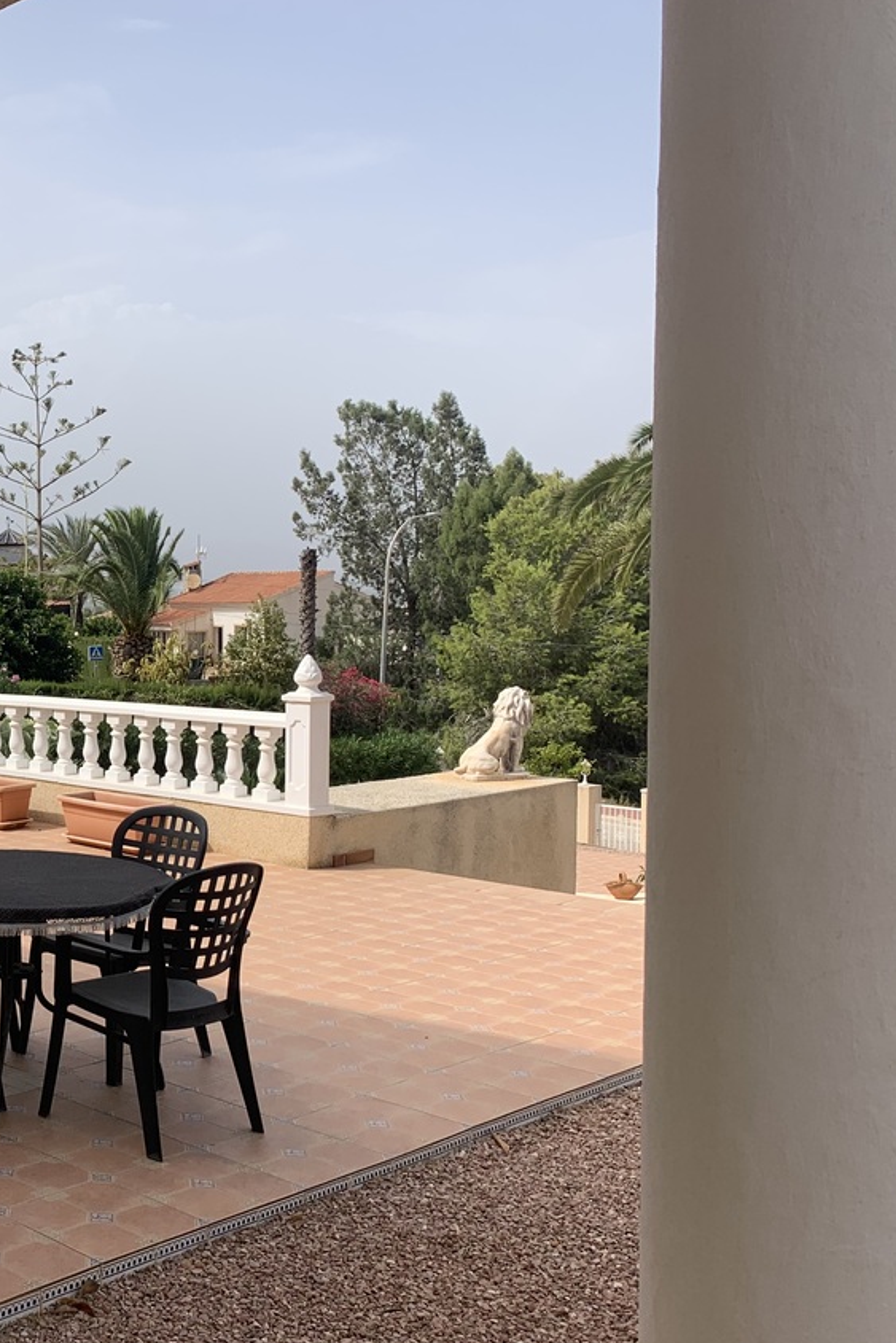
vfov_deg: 47.3
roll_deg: +0.3
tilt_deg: -7.8
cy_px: 730
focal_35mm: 41
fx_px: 1530
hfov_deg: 29.3
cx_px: -102
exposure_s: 1/2208
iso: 25
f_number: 1.8
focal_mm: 4.25
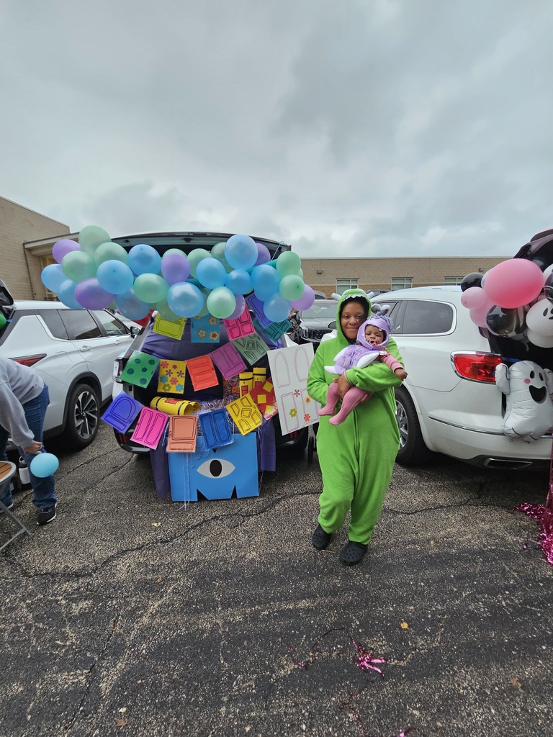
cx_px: 276
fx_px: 277
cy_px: 368
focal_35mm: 13
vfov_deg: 106.2
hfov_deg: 89.9
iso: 250
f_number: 2.2
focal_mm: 2.2
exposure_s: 1/60
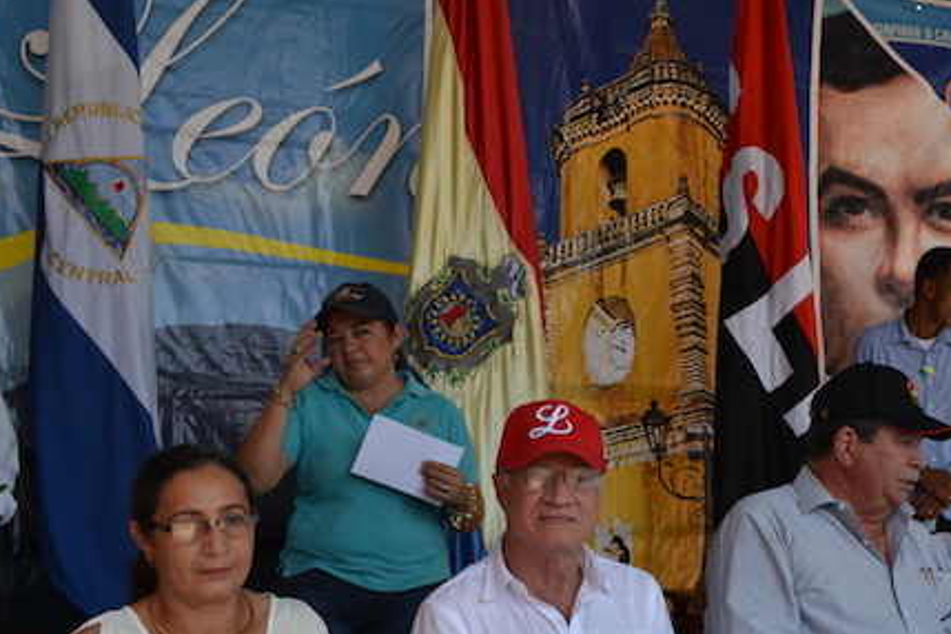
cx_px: 802
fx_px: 1374
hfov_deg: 36.5
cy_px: 497
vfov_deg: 25.6
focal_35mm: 52
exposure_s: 1/125
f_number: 5.6
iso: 100
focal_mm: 20
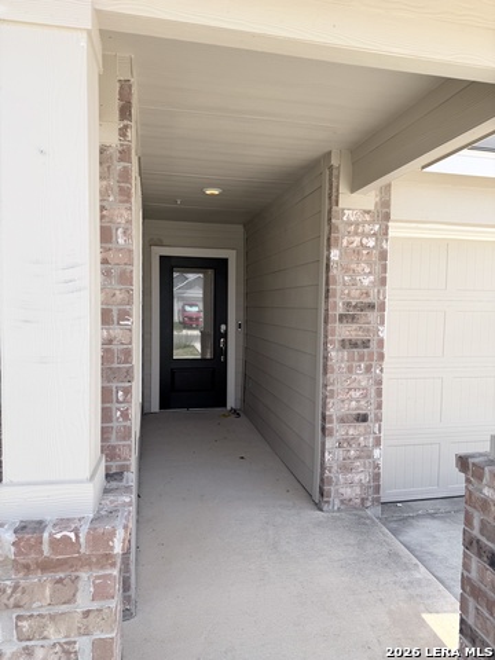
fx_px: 458
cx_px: 248
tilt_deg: -2.9
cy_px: 330
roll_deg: -1.2
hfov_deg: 56.8
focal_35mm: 24
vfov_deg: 71.6
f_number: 1.78
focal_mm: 6.76
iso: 80
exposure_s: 1/1553
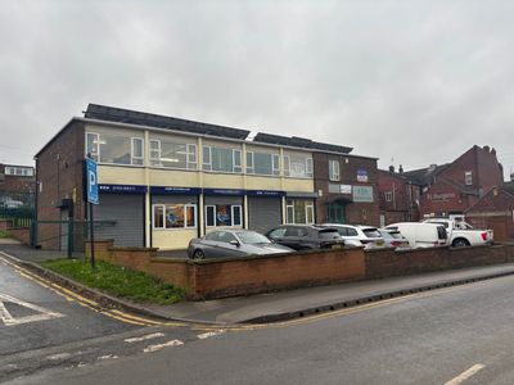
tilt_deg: +4.0
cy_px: 192
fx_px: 386
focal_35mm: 26
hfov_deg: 67.3
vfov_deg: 53.1
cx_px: 257
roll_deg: +1.8
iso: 50
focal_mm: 5.96
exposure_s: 1/336
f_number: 1.6
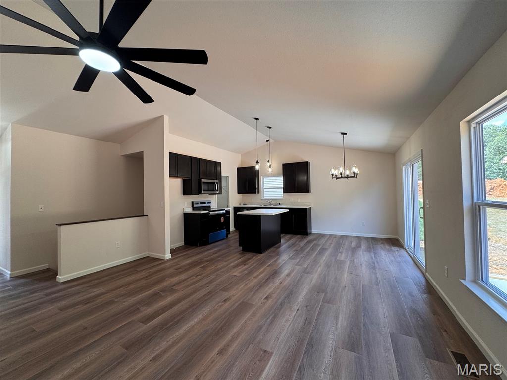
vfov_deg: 85.7
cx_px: 254
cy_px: 190
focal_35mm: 14
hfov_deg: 102.1
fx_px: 205
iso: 80
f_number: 2.2
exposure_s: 1/120
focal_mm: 2.22
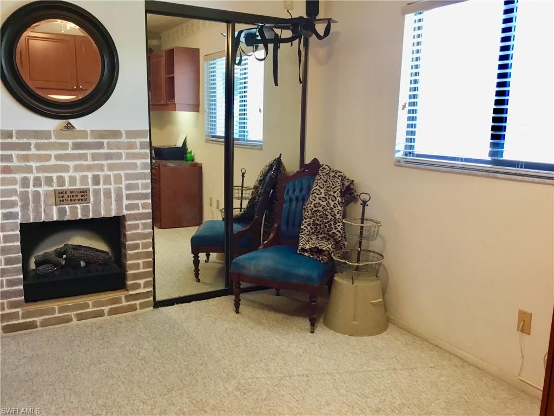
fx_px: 496
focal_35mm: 31
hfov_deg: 58.4
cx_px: 277
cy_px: 208
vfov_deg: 45.4
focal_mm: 3.3
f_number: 2.4
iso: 64
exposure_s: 1/30
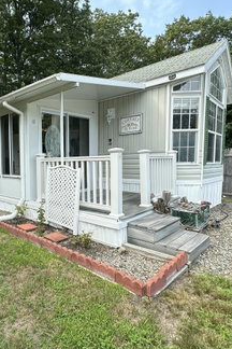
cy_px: 180
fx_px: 222
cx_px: 50
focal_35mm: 23
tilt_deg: -5.0
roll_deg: +1.2
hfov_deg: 52.0
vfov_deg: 76.1
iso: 40
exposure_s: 1/729
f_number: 2.2
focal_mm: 2.22
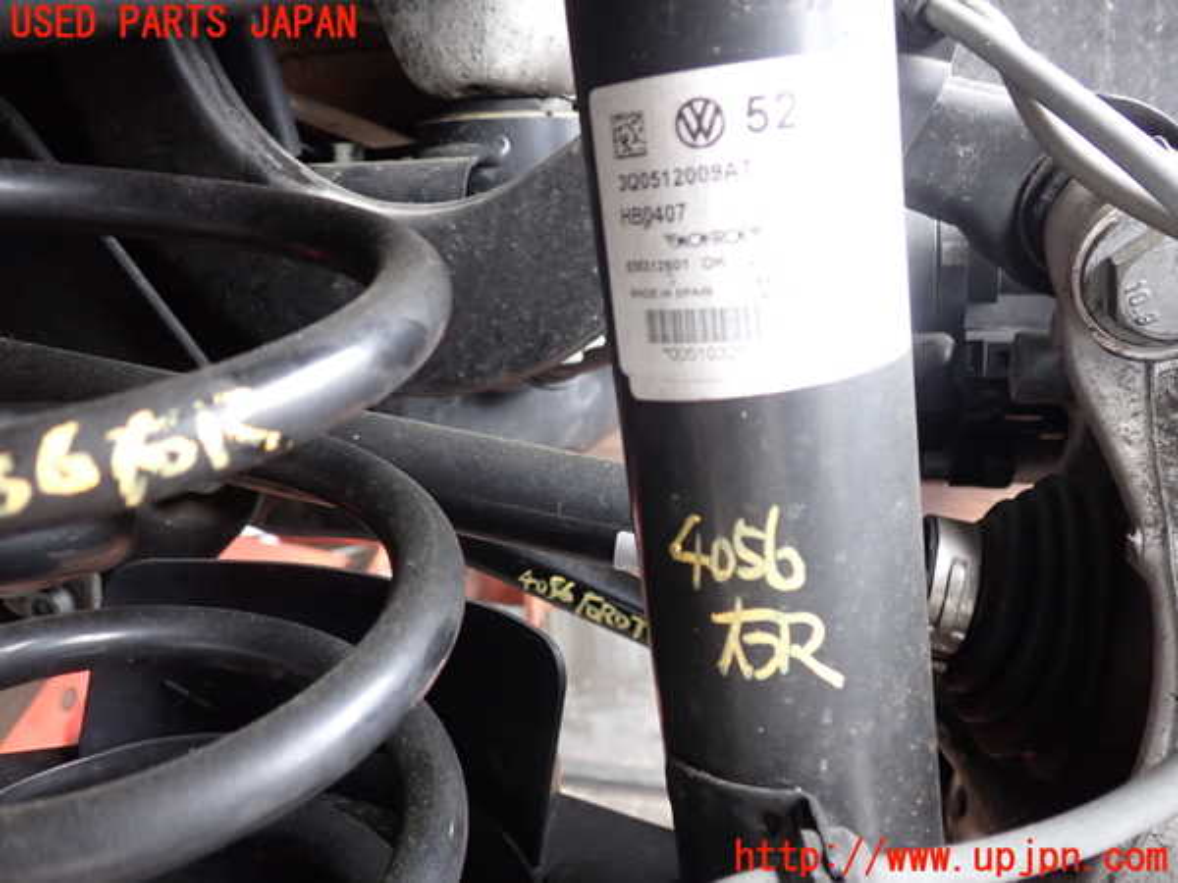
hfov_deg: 60.0
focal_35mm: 30
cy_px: 442
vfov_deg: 46.8
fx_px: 1021
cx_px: 589
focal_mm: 5.4
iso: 320
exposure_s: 1/30
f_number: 2.3
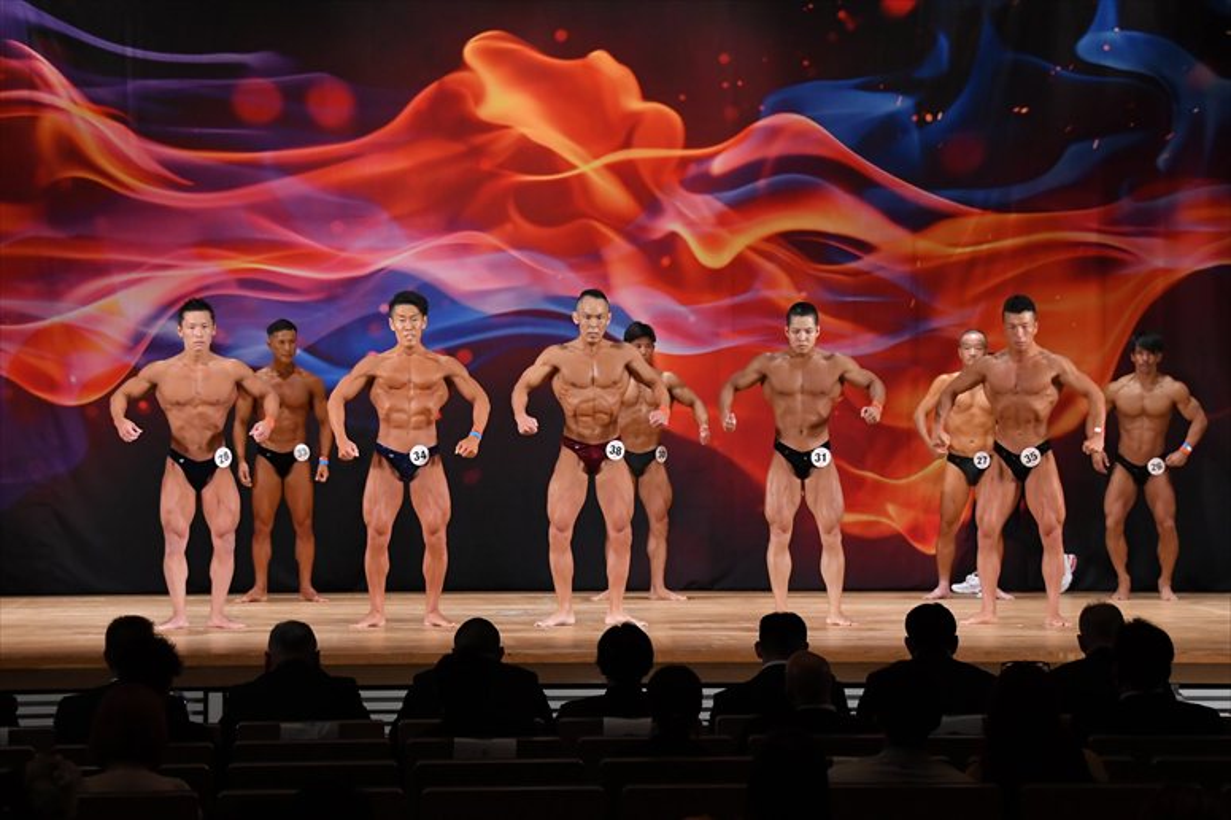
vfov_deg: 12.7
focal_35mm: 108
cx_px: 616
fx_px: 3691
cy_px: 410
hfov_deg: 18.9
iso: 3200
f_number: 5.6
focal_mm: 72
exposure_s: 1/400
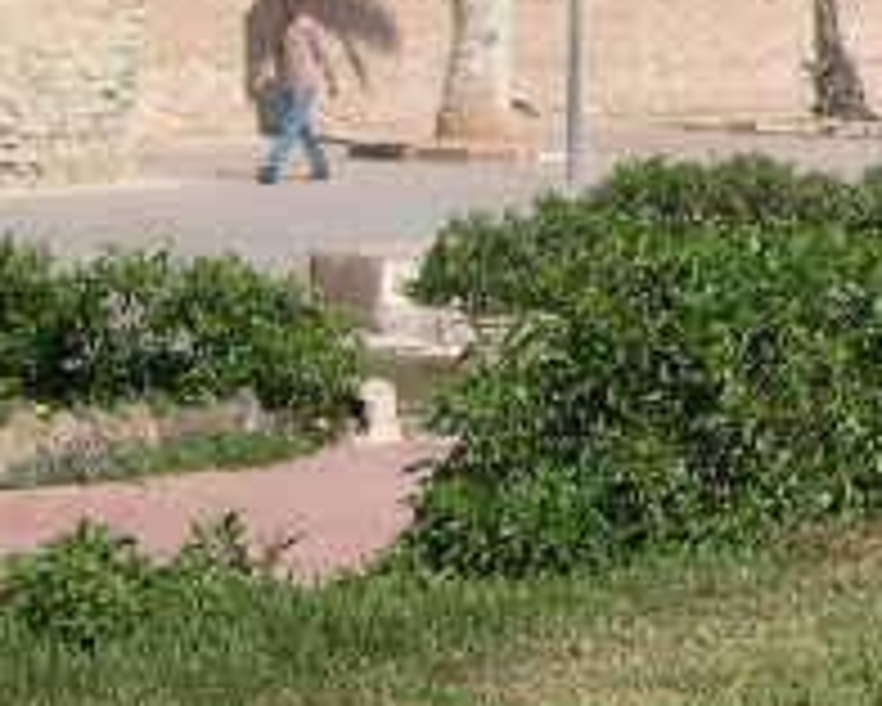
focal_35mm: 150
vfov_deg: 10.0
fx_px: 3918
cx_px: 1332
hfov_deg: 12.2
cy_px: -319
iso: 100
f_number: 8.4
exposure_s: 1/208
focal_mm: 10.1
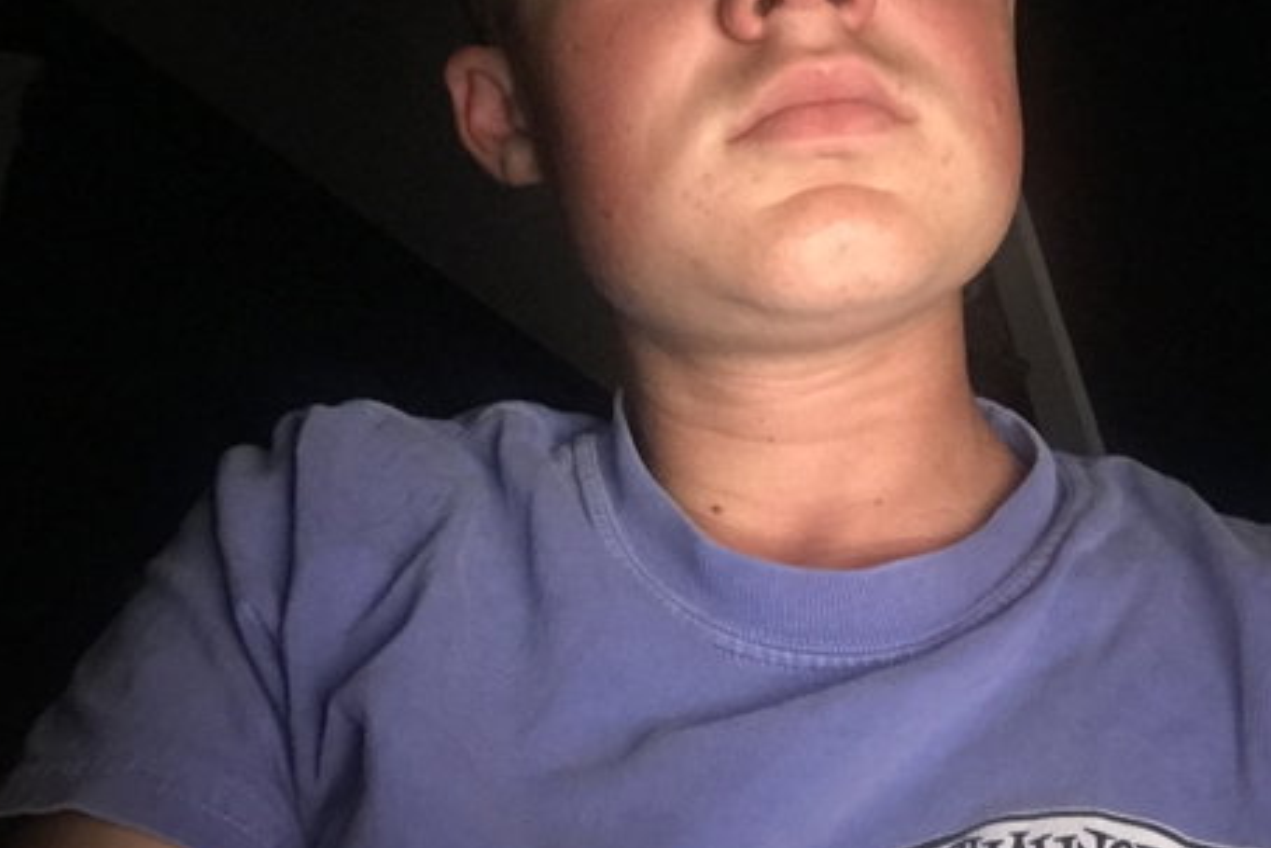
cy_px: 312
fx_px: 1554
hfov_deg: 44.5
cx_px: 616
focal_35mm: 44
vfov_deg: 30.4
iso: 400
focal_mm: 2.87
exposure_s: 1/16
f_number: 2.2
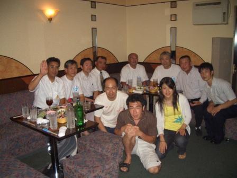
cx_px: 118
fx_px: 240
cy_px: 89
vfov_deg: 40.7
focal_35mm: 35
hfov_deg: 52.6
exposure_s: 1/60
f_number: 2.6
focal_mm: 5.8
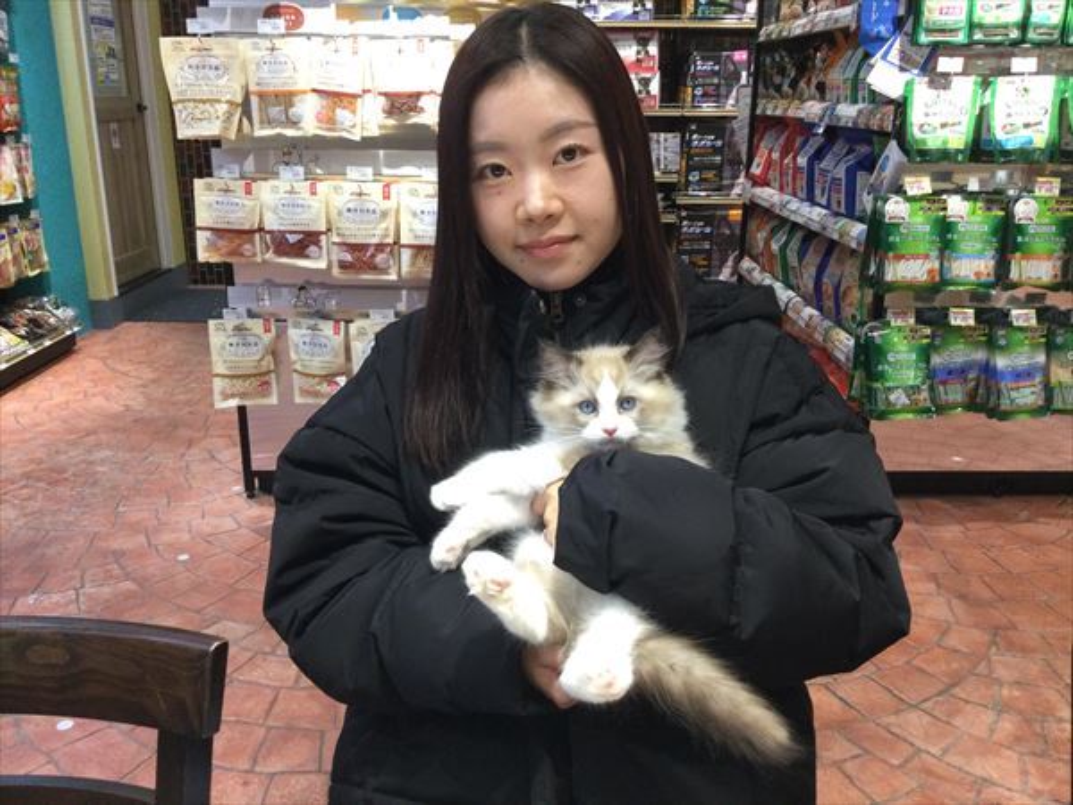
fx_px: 961
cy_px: 402
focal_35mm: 31
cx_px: 536
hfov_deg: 58.4
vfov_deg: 45.4
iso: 50
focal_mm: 3.3
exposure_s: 1/30
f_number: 2.4
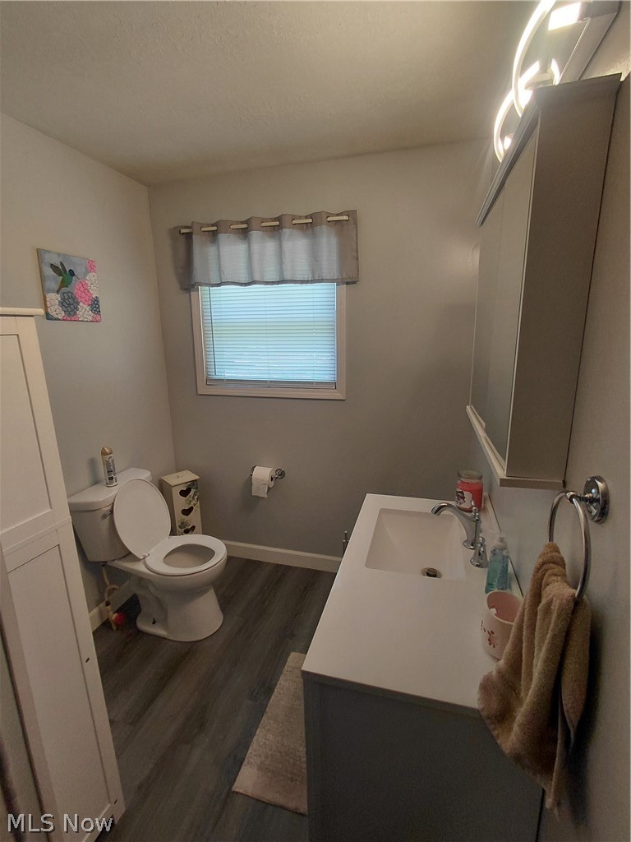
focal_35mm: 16
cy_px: 421
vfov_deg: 94.5
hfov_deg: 78.1
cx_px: 316
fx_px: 389
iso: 50
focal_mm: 1.64
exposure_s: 1/60
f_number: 2.2
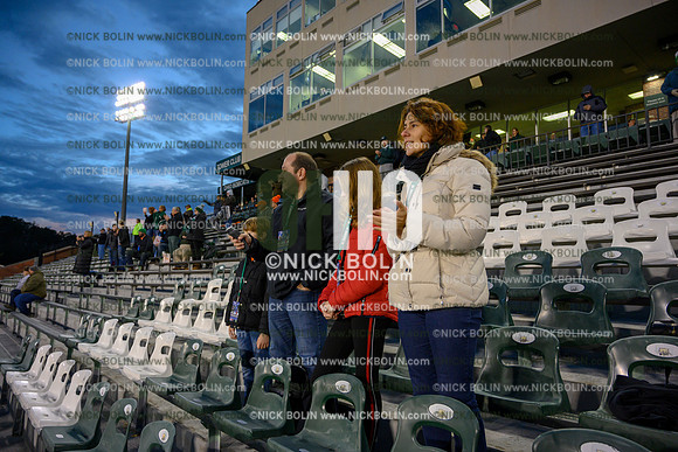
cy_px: 226
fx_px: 452
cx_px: 339
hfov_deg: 73.7
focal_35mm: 24
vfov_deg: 53.2
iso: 2000
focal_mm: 24
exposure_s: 1/250
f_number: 4
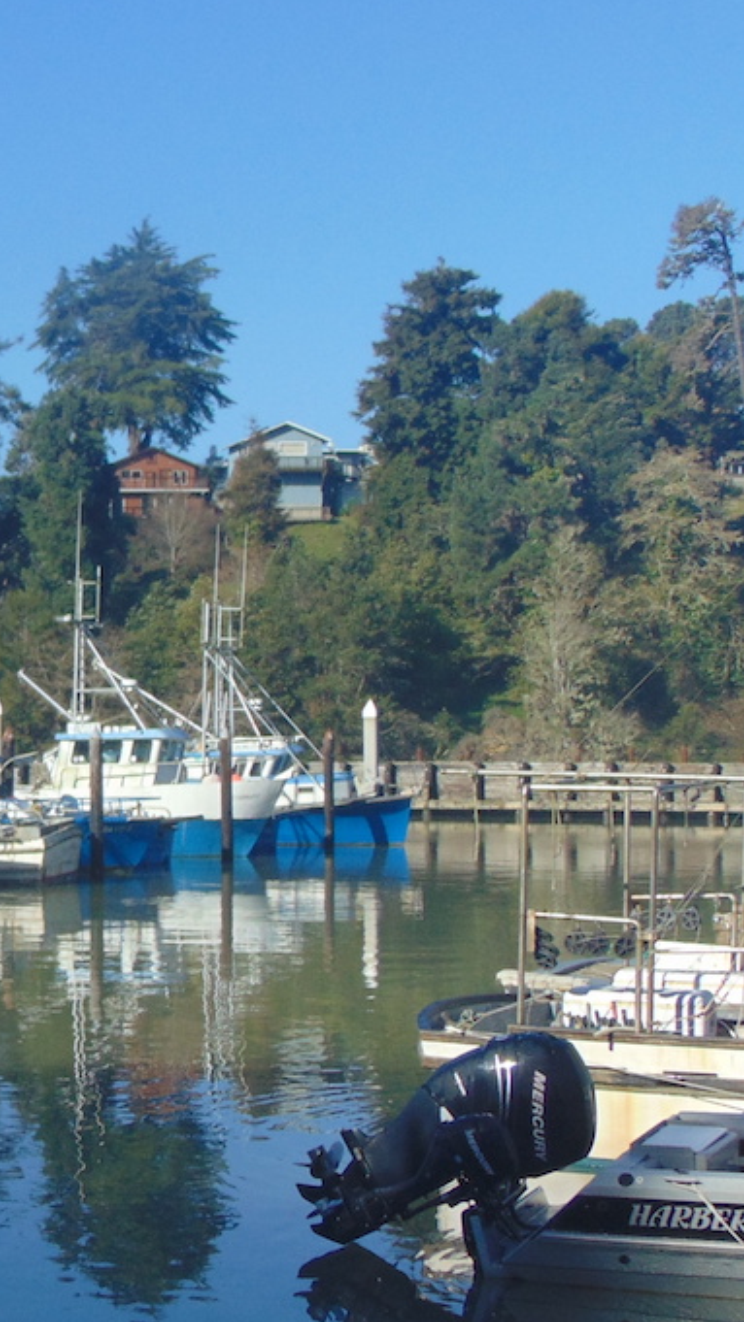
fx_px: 2946
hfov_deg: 13.6
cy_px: 712
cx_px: -340
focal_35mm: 84
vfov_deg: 25.3
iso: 80
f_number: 8.7
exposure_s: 1/200
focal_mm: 7.6
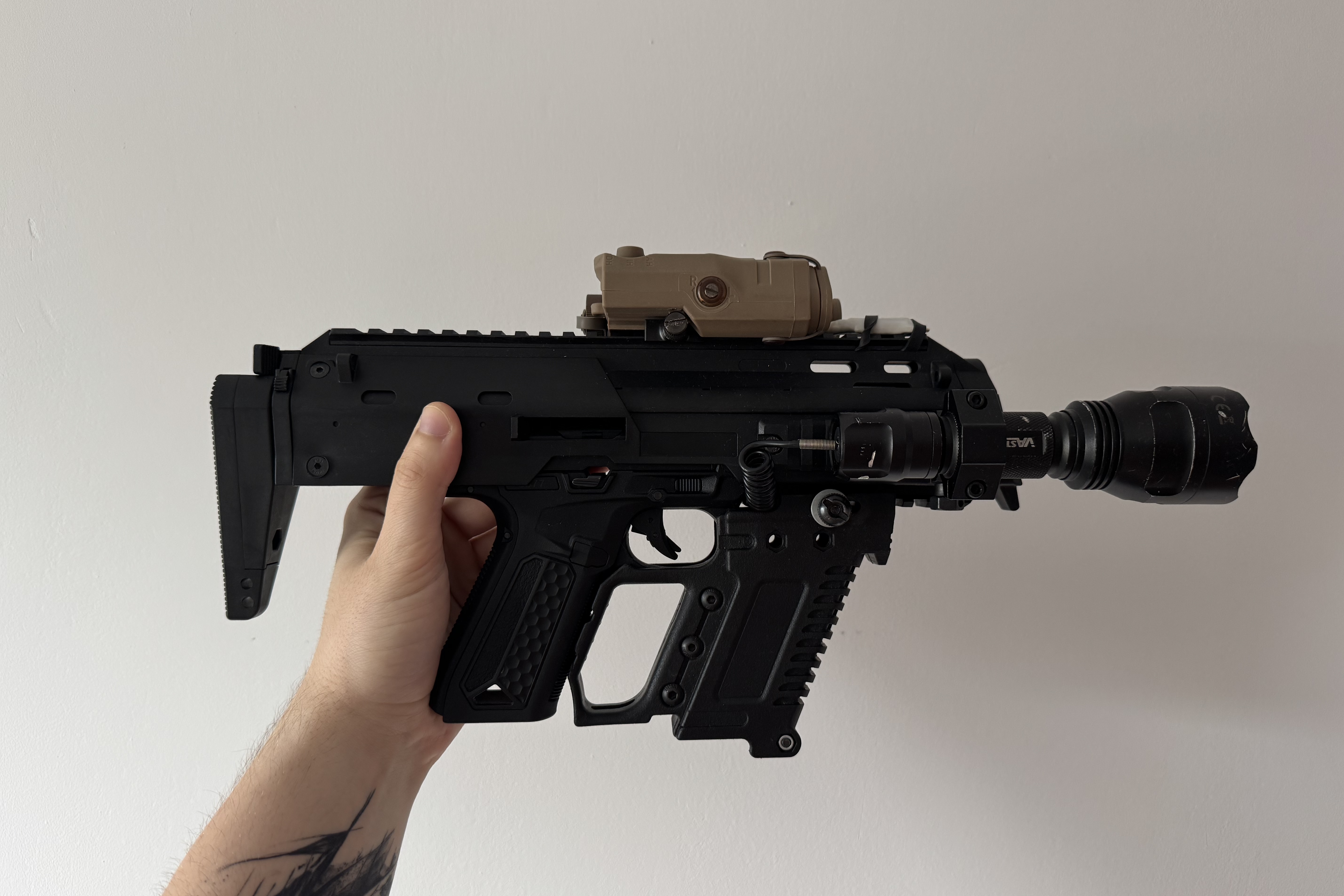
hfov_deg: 71.5
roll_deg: +0.9
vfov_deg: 51.3
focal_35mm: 25
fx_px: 933
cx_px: 673
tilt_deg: -2.9
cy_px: 474
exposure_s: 1/108
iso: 200
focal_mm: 6.76
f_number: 1.78
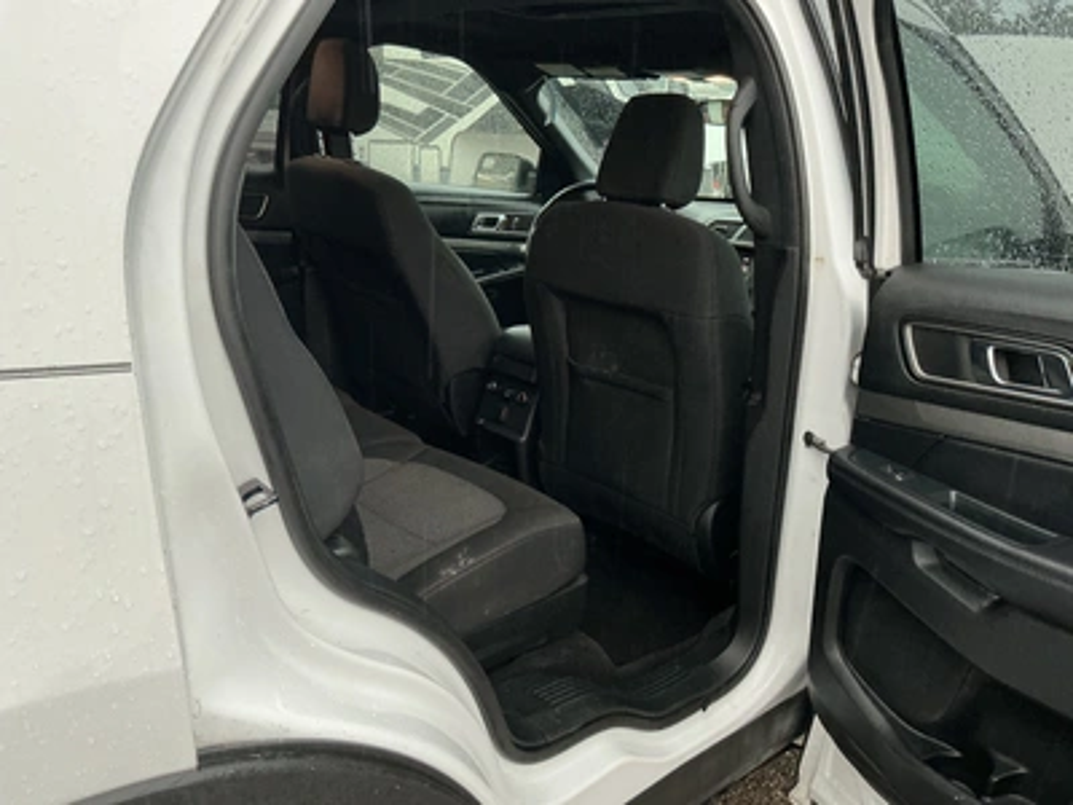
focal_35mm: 28
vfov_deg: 49.7
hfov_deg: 63.4
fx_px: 868
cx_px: 536
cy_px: 402
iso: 125
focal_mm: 3
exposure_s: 1/60
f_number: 1.8
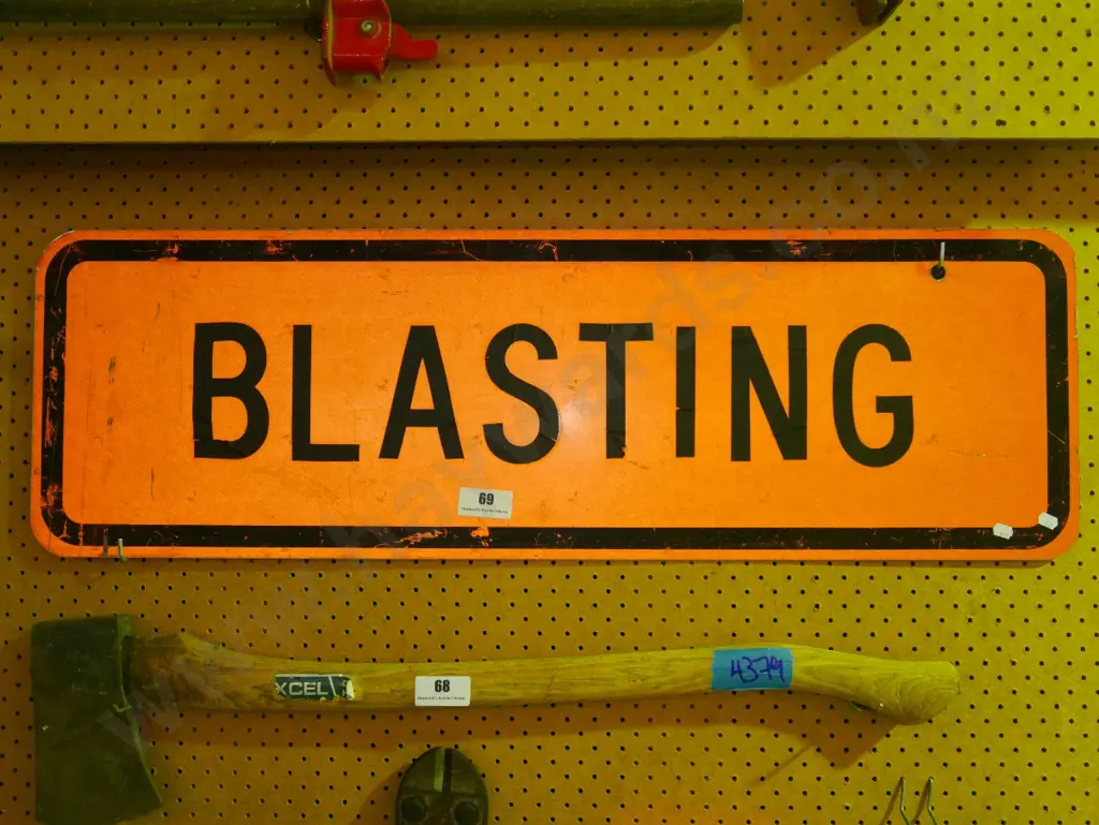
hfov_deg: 56.8
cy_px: 412
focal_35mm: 32
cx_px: 550
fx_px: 1016
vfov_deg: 44.2
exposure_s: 1/60
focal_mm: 16
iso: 3200
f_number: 4
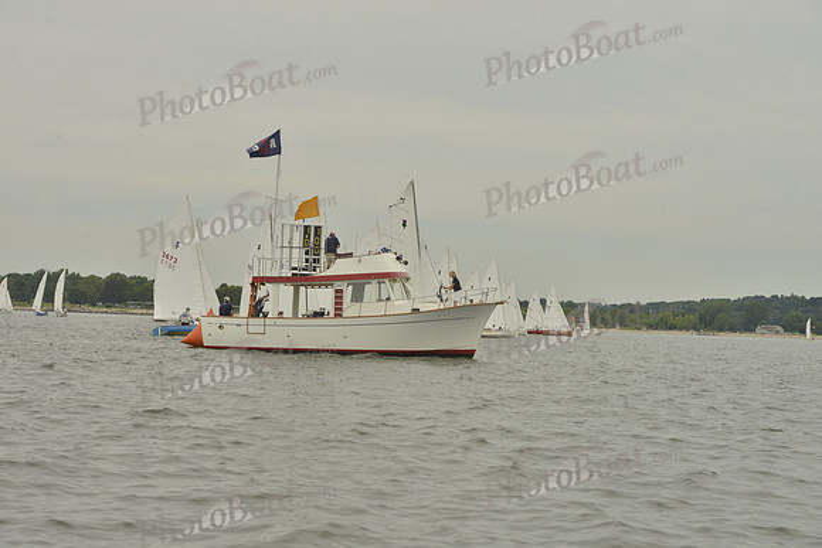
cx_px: 411
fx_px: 1599
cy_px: 274
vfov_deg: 19.5
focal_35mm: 70
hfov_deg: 28.8
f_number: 11
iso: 400
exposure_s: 1/1000
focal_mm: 70
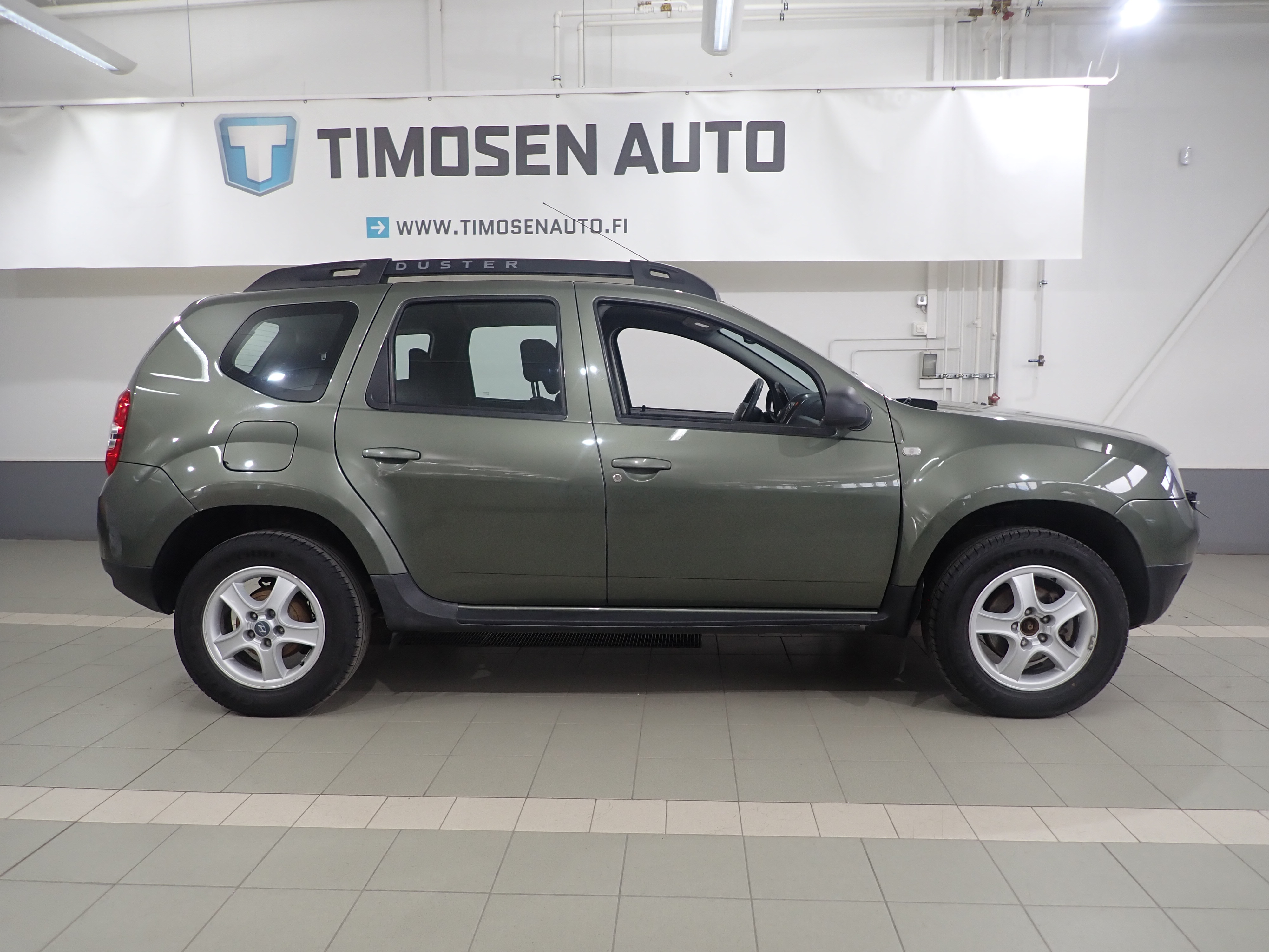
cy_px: 476
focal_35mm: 25
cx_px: 634
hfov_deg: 69.4
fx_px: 916
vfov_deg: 54.9
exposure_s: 1/60
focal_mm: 4.5
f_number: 2
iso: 100
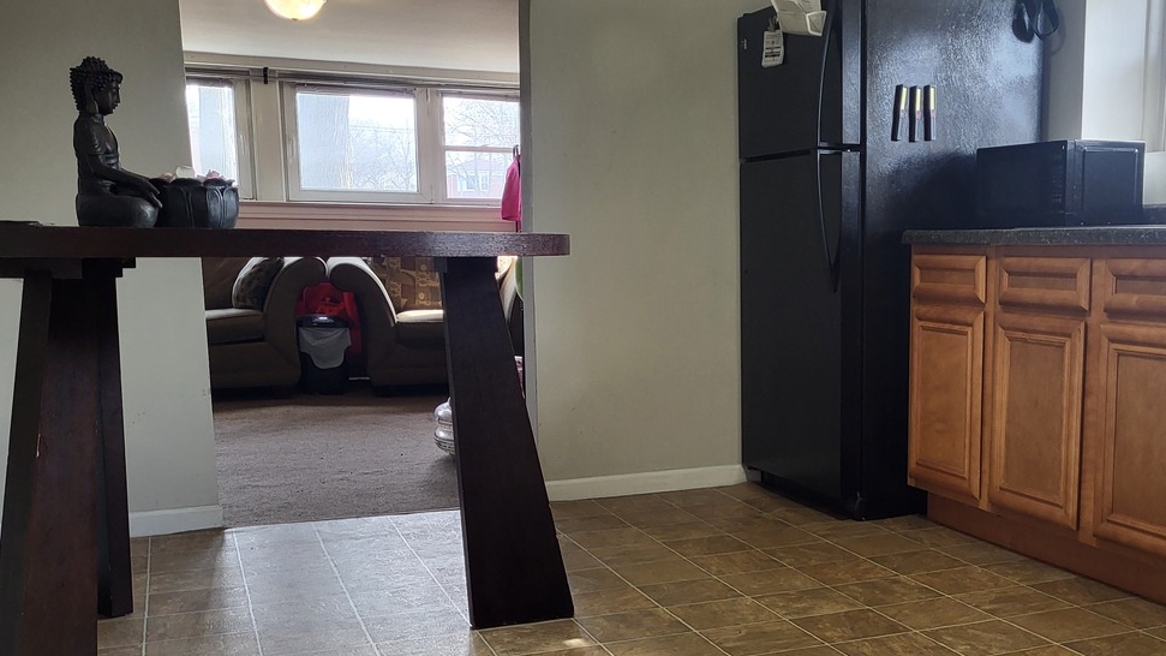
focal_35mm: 42
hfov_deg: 47.1
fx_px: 1298
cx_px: 830
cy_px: 410
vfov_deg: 28.2
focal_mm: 5.4
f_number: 1.8
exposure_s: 1/120
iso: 200
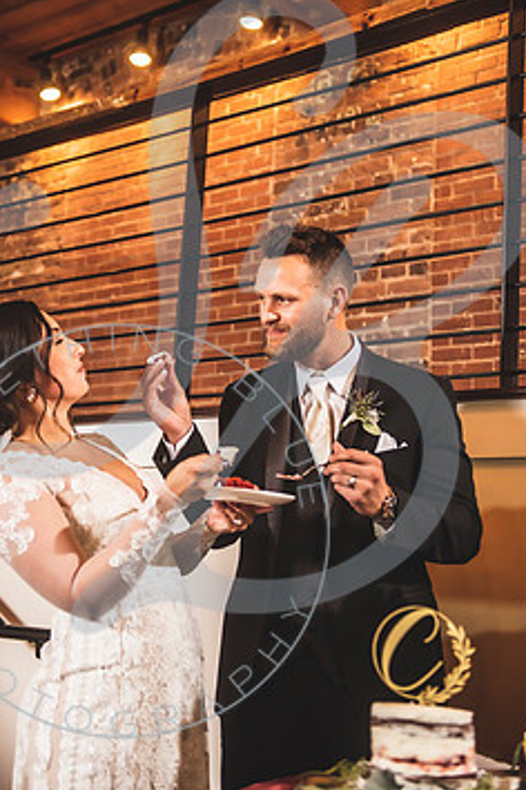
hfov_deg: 24.2
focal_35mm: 56
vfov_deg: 35.6
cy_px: 362
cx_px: 223
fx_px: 1227
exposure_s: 1/125
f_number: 2.8
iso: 500
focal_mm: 44
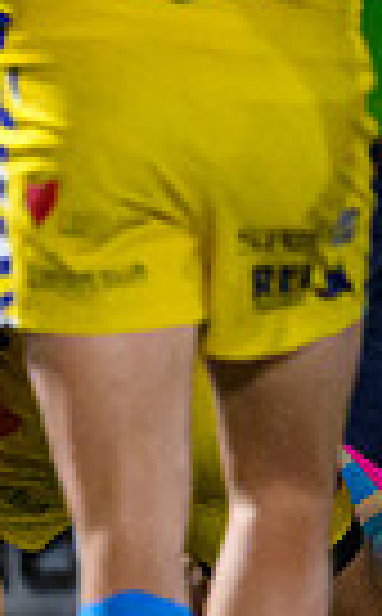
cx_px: -659
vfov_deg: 0.7
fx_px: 53736
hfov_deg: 0.4
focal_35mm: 3209
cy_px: 889
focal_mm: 400
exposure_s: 1/1250
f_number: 2.8
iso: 8000
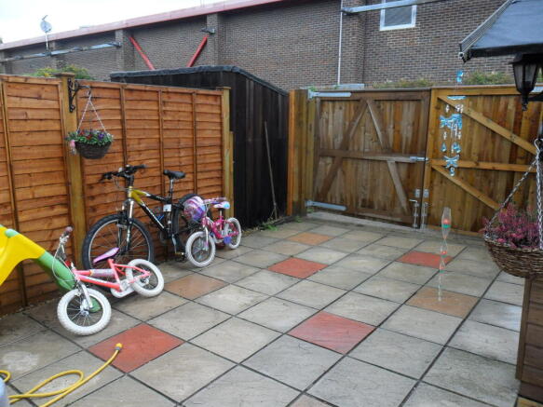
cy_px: 204
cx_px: 272
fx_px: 423
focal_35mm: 27
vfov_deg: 51.3
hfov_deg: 65.3
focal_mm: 4.9
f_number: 3.5
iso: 120
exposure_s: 1/45
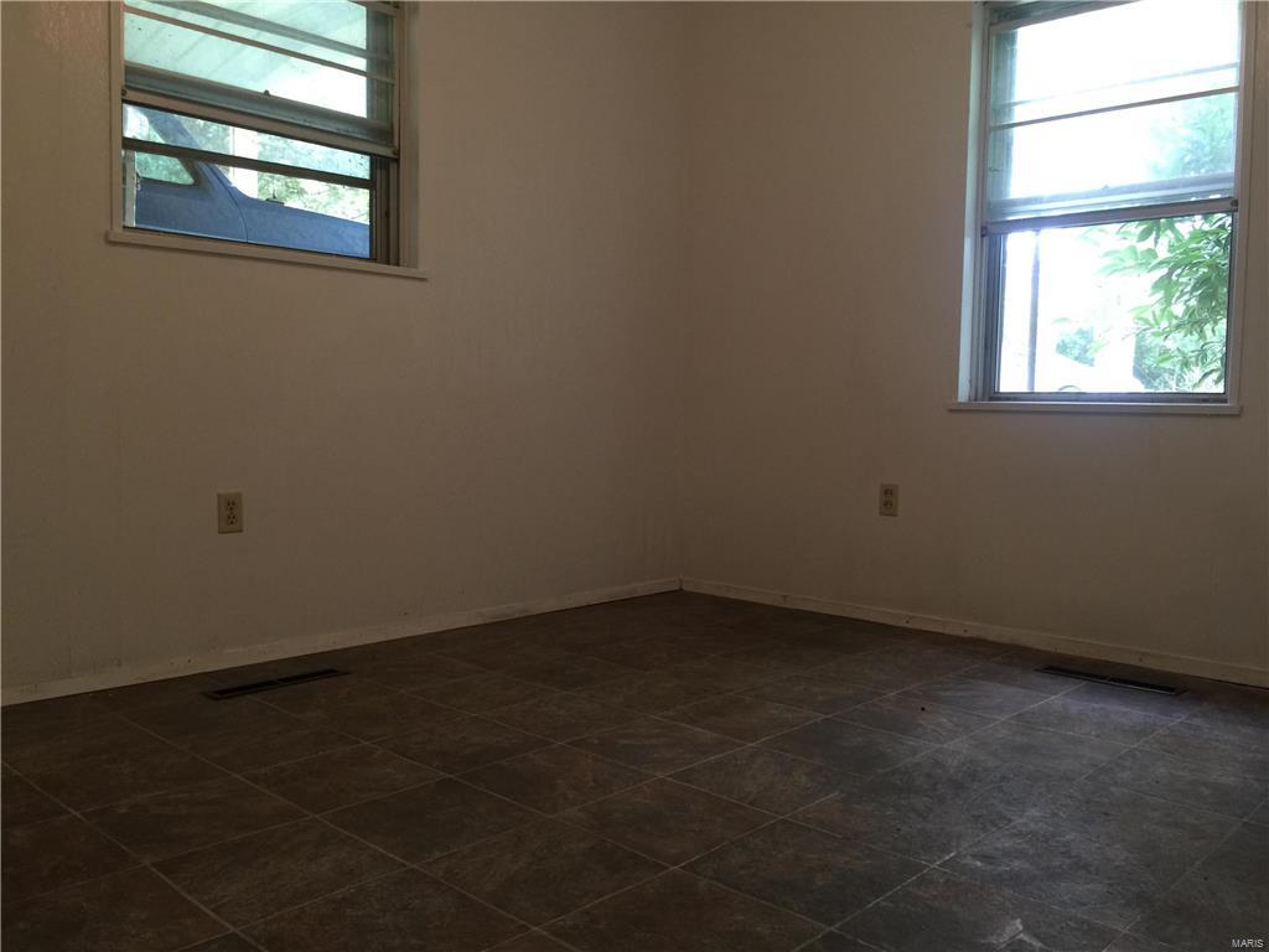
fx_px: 1063
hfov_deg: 61.7
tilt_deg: -3.2
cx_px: 634
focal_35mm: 29
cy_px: 476
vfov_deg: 48.2
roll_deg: -1.4
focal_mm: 4.15
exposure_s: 1/15
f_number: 2.2
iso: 64
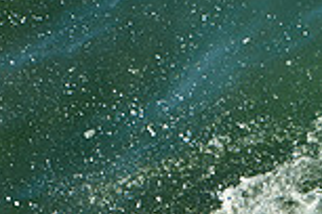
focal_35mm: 1140
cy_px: 333
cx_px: 255
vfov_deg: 1.2
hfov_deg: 1.8
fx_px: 10196
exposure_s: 1/800
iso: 400
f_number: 8
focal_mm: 300
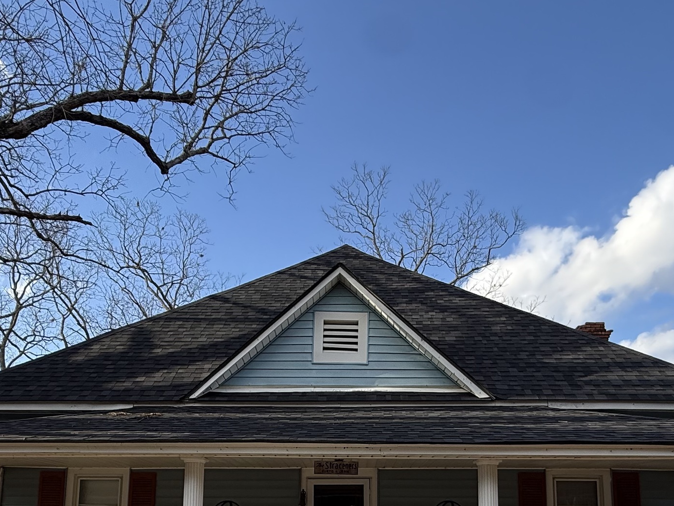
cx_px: 340
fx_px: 604
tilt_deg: +8.7
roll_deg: +0.0
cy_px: 459
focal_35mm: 31
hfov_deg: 58.3
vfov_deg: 41.7
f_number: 2.2
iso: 64
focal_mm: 2.22
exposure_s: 1/664
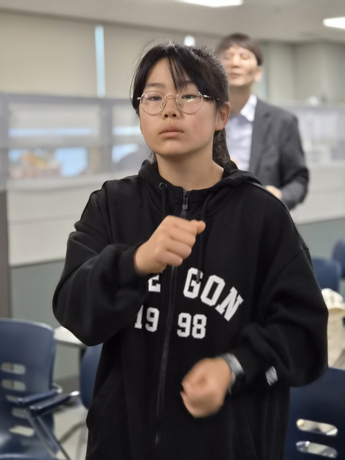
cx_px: 172
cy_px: 230
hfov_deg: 21.3
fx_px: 917
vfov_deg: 28.2
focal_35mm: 69
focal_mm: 7
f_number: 2.4
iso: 320
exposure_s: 1/60
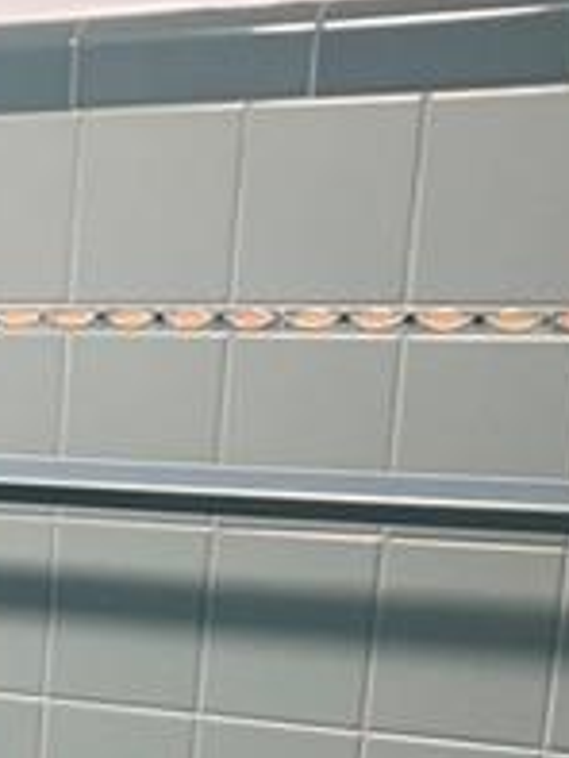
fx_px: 2386
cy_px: 1174
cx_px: -115
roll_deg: -2.5
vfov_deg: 16.3
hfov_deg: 13.2
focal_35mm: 109
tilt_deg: -16.1
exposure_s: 1/60
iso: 80
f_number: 1.8
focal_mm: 3.99
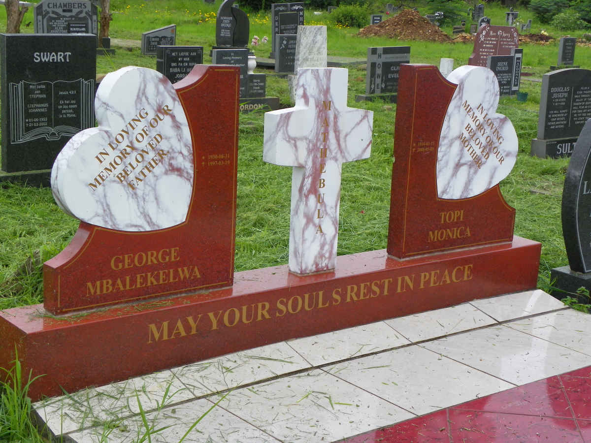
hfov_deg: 30.3
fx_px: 1093
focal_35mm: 64
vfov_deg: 22.9
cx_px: 296
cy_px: 222
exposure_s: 1/250
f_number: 3.5
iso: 64
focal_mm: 11.4
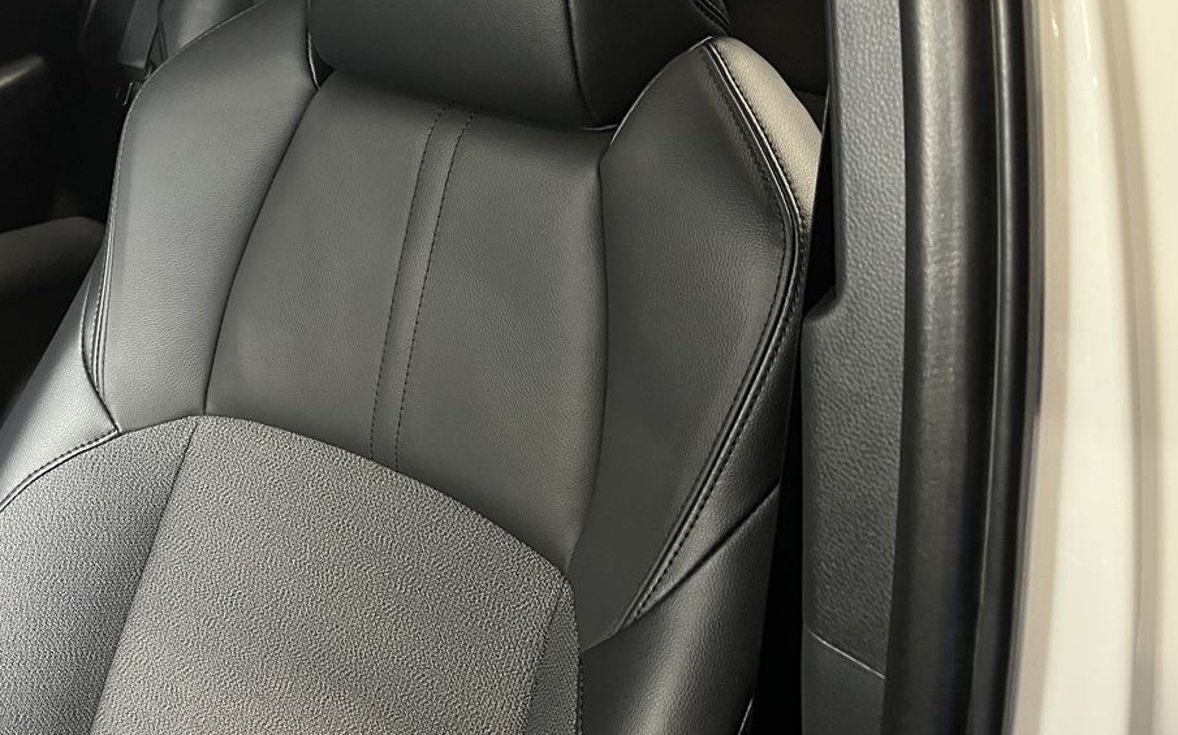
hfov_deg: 49.6
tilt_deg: -28.0
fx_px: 1252
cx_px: 404
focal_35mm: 39
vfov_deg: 32.6
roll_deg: +0.9
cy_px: 278
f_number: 1.6
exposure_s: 1/30
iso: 640
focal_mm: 5.1
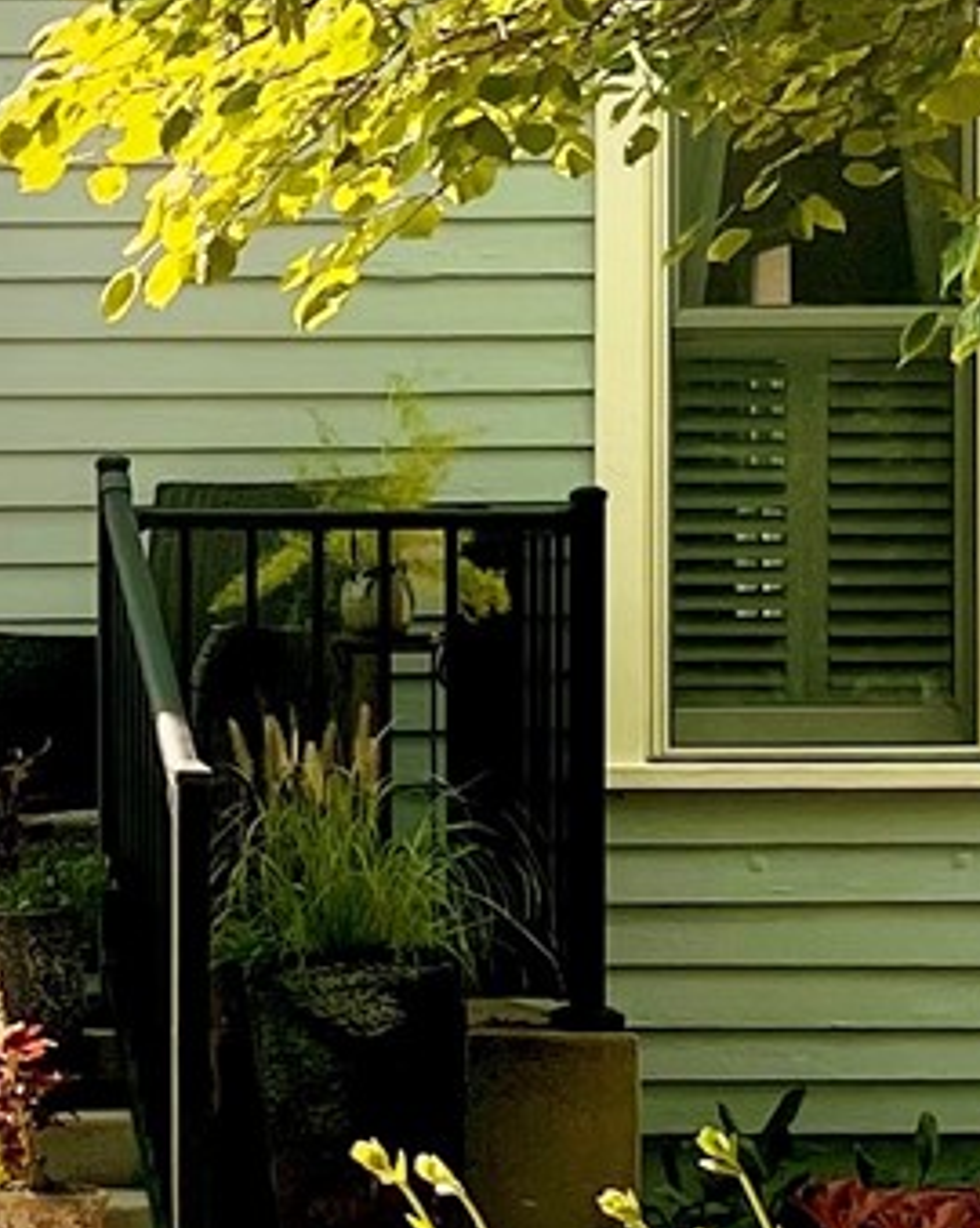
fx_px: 5371
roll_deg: +0.9
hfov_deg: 10.1
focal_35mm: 148
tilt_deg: -0.1
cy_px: 814
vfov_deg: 13.0
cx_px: -417
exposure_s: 1/923
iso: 32
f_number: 1.6
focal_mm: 5.1
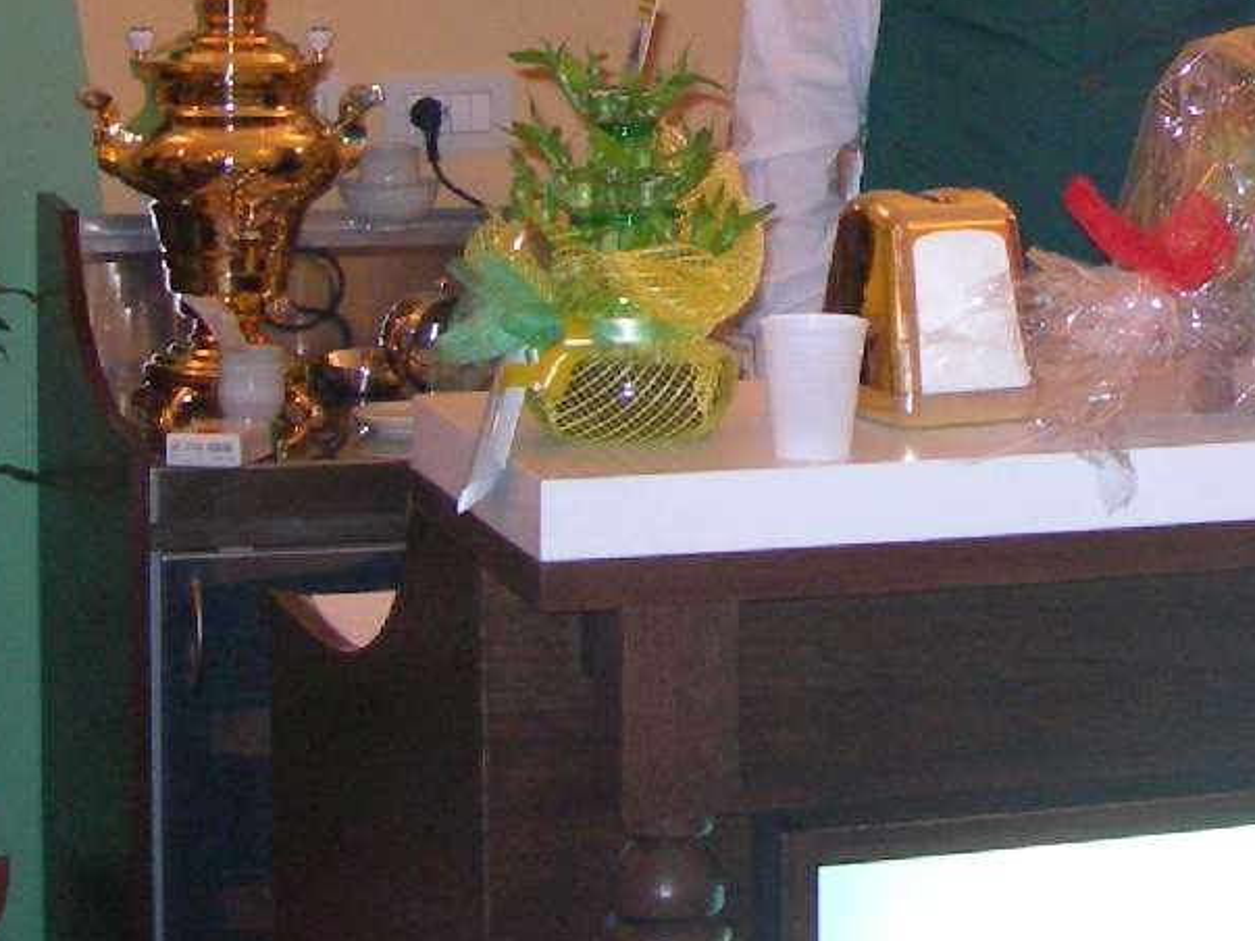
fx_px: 4386
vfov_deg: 11.9
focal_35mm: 121
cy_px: -283
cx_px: 1438
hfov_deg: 15.8
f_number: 2.8
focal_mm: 7.8
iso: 177
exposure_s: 1/34.6
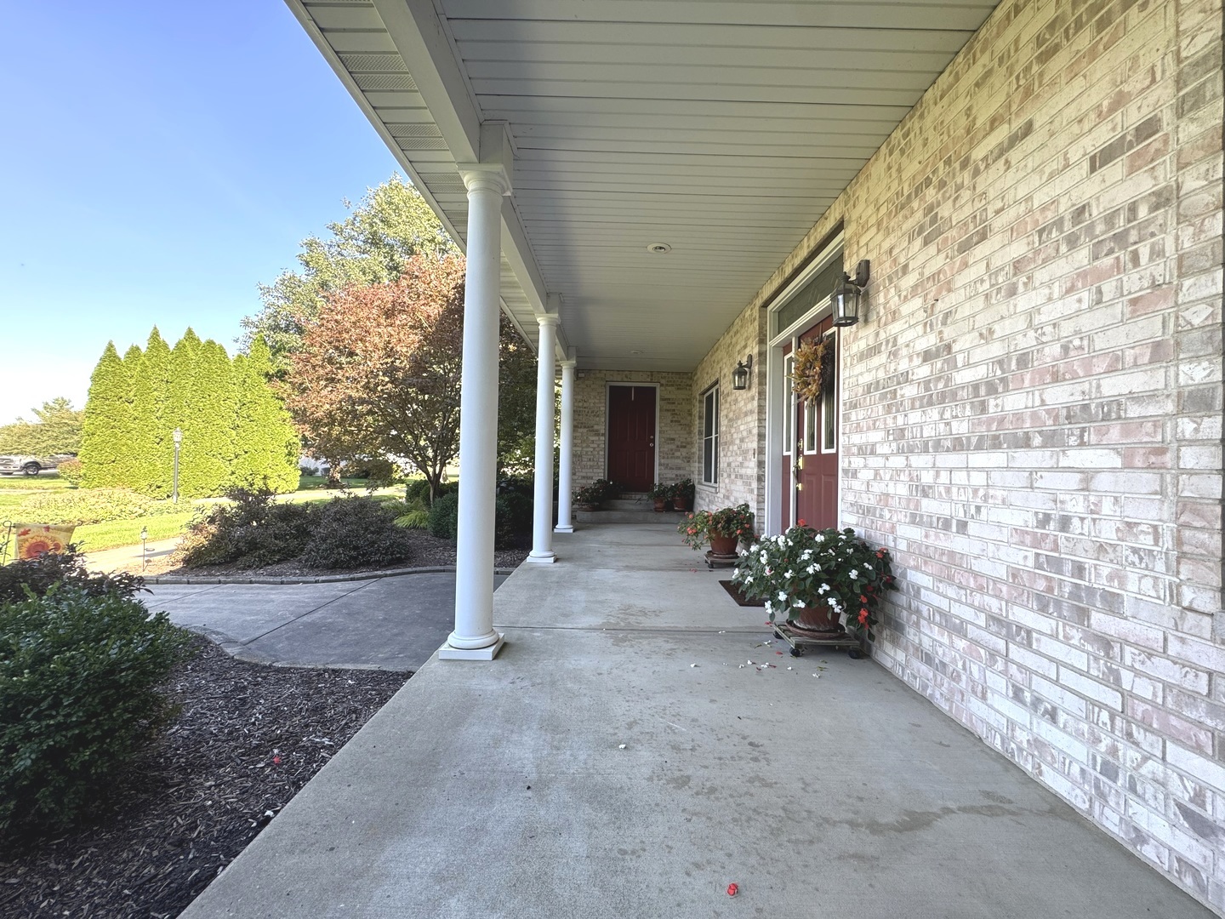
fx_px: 495
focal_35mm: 14
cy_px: 460
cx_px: 612
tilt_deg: +0.0
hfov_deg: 102.1
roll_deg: -1.4
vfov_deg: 85.7
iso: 50
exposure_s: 1/99
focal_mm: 2.22
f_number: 2.2
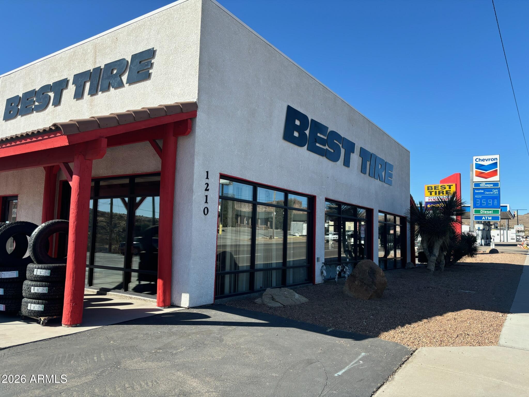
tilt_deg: +5.1
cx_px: 264
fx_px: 397
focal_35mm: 26
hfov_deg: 67.3
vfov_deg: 53.1
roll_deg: -1.5
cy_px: 198
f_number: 1.6
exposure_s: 1/2151
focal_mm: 5.96
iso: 50
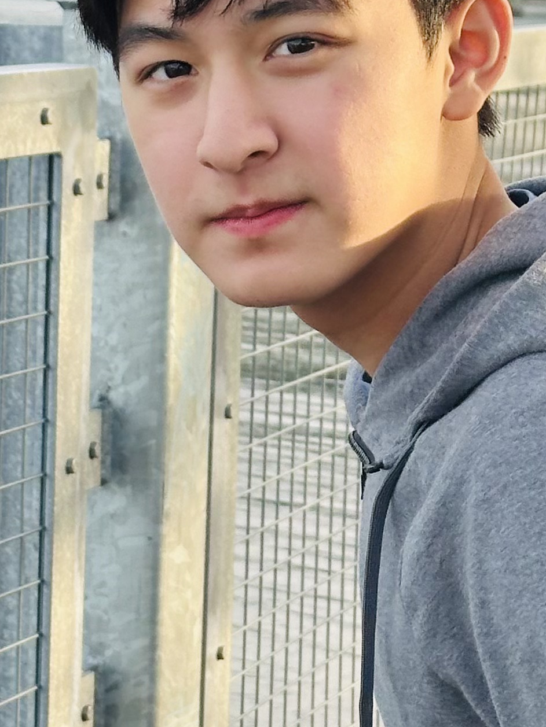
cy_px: 499
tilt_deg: -7.9
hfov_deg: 9.6
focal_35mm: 154
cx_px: 125
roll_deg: -0.9
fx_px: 3238
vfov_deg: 12.8
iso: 64
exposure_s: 1/516
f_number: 1.78
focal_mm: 6.86
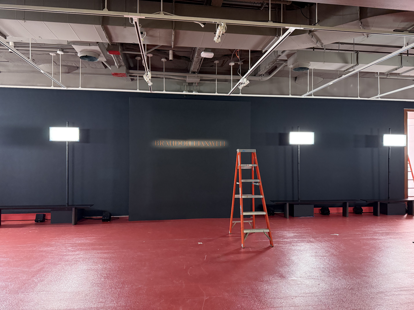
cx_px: 207
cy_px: 155
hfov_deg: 71.6
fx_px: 287
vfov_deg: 56.8
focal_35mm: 24
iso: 640
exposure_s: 1/60
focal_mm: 6.76
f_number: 1.78
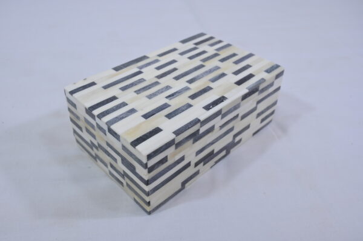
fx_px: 327
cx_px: 182
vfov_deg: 40.5
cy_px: 120
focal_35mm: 32
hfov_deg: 58.0
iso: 500
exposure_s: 1/125
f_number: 7.1
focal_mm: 32.5
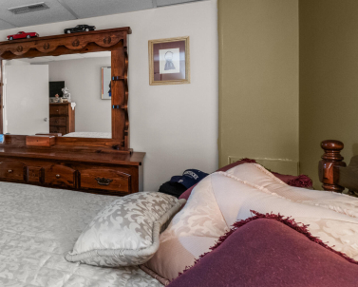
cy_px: 106
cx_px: 9
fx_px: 297
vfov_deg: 51.0
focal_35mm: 28
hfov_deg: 51.3
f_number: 8
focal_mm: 10
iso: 400
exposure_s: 1.6
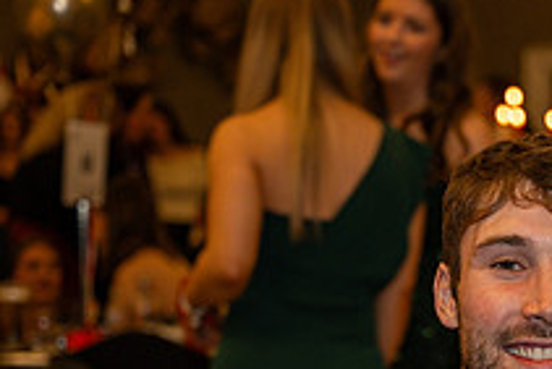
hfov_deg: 10.6
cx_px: 717
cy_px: 446
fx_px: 2915
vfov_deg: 7.2
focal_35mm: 190
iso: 500
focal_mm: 69
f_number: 3.5
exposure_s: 1/125
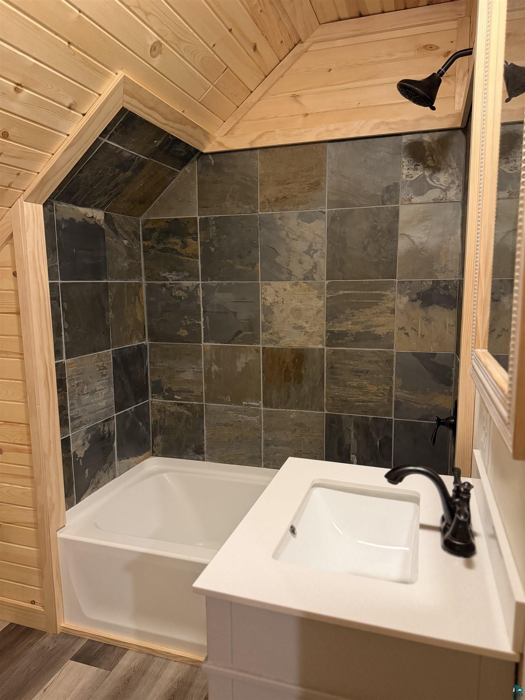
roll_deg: +0.1
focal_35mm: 24
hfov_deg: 56.8
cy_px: 350
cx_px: 262
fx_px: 485
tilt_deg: -8.6
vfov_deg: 71.6
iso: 640
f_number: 1.78
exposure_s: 1/60
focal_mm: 6.76
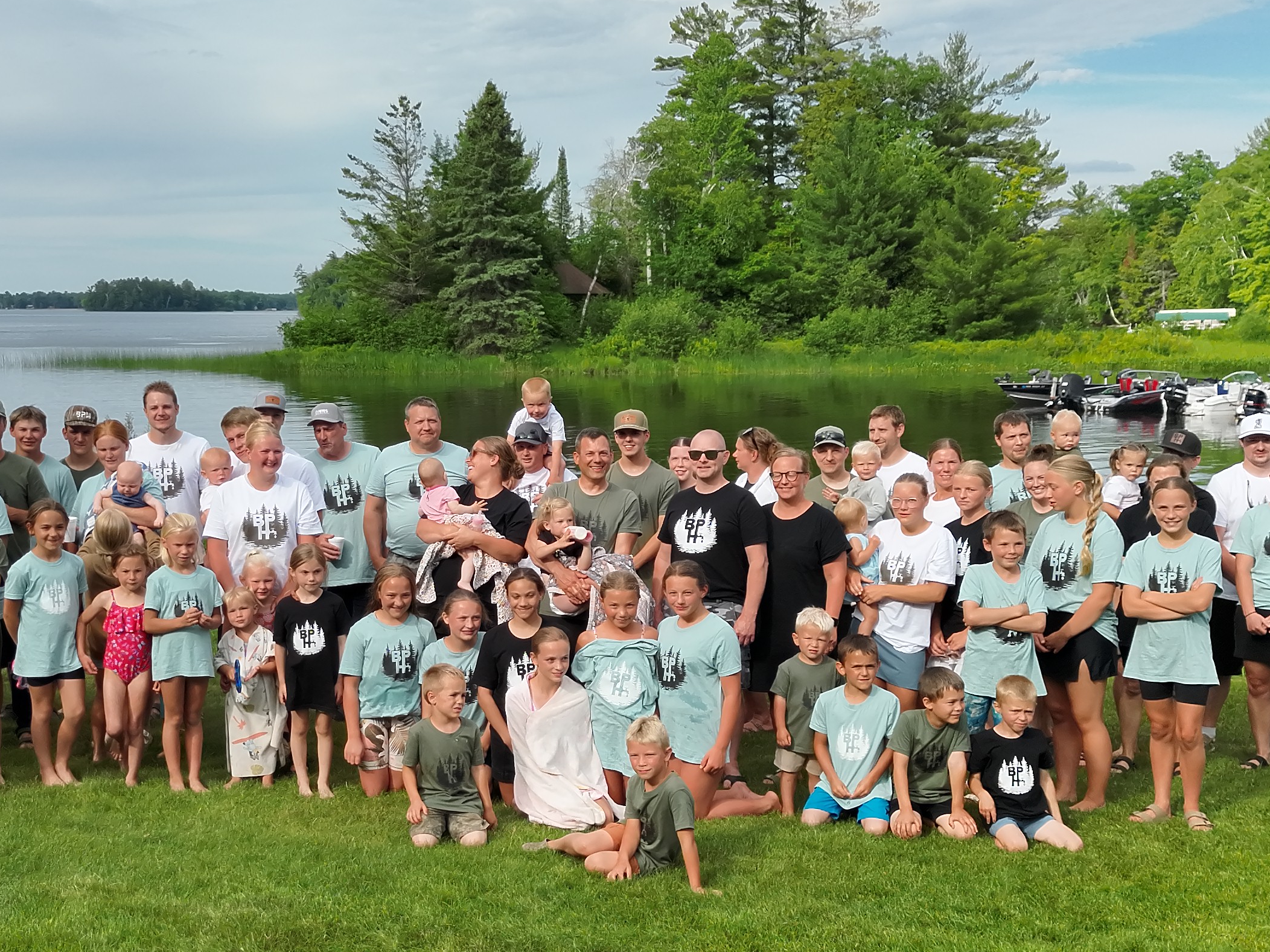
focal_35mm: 46
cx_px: 459
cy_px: 556
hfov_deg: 40.9
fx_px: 1688
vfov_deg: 31.5
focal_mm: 6.72
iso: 140
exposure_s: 1/2500
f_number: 1.7
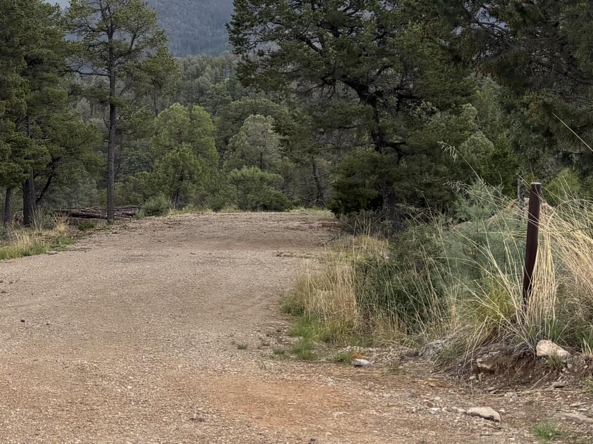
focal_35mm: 80
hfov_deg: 23.0
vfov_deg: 18.4
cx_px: -58
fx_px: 1370
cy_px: 190
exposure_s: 1/935
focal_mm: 5.96
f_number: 1.6
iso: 50
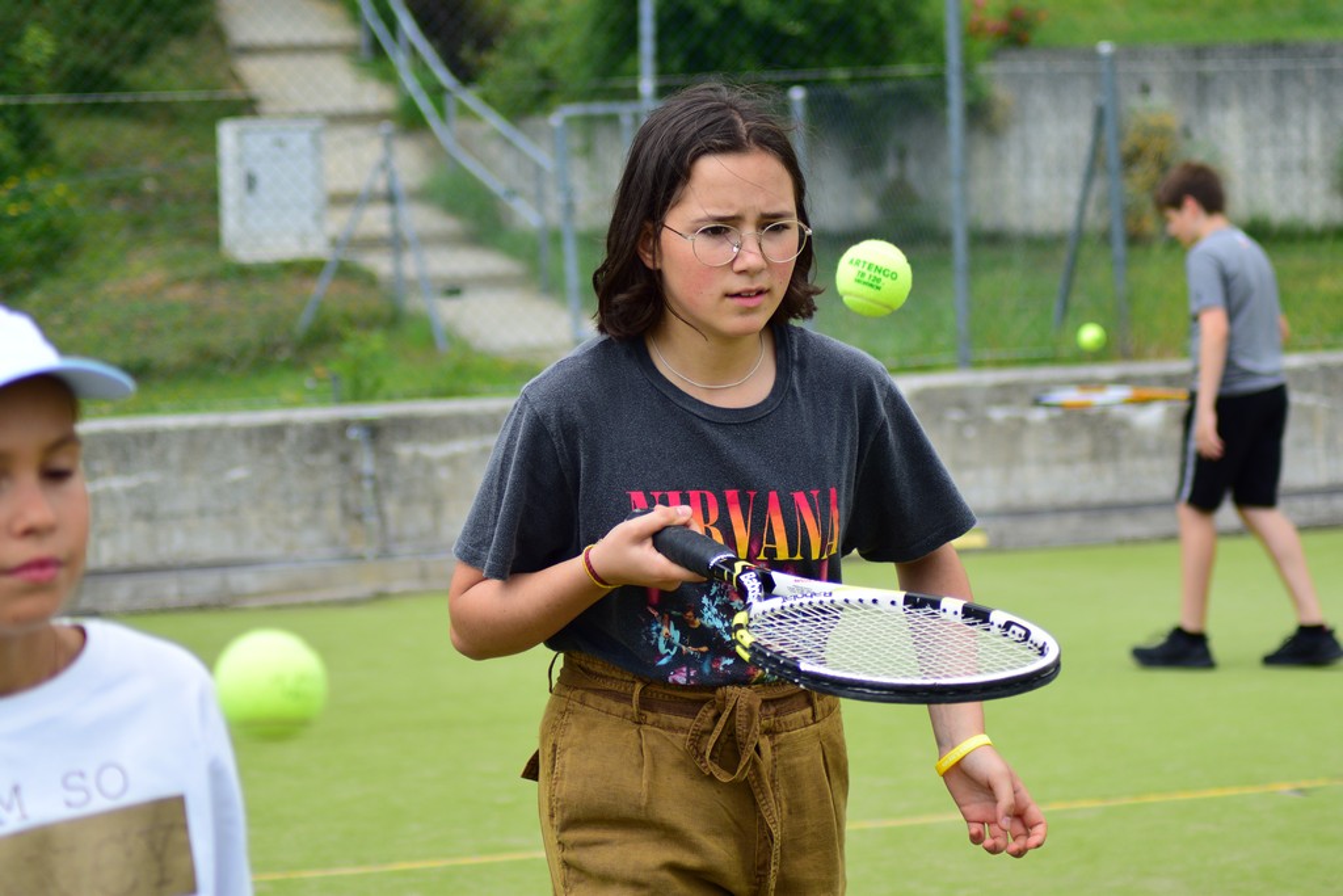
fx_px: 3917
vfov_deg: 13.0
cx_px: 672
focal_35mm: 105
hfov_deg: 19.5
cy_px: 448
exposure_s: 1/1250
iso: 220
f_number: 4
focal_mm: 70
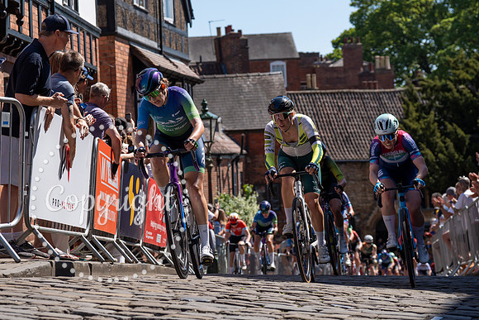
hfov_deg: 22.4
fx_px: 1205
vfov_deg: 15.1
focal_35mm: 91
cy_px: 113
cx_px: 169
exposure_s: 1/1600
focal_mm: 70
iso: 100
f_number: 4
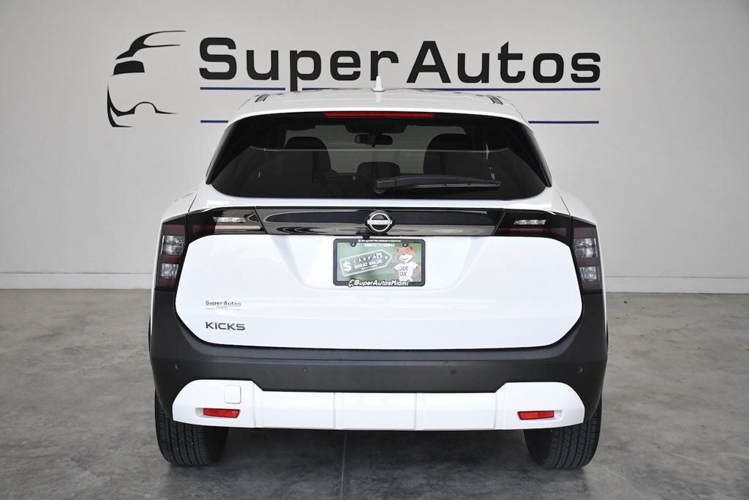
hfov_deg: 48.5
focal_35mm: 40
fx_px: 832
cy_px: 250
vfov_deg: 33.4
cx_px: 374
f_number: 4.5
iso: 2500
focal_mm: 27
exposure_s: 1/2500
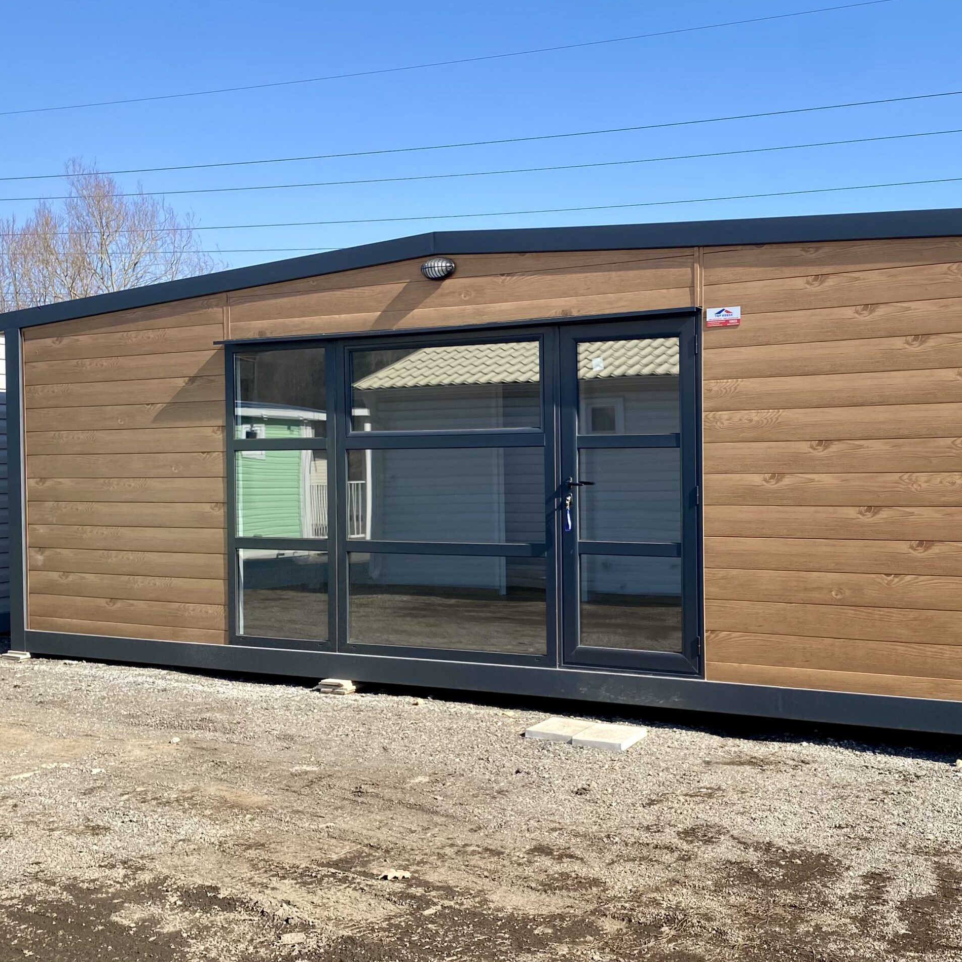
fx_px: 975
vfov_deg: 52.5
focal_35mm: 31
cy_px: 482
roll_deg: +0.2
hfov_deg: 51.9
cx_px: 607
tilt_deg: -2.0
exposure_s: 1/1754
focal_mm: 4.25
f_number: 1.8
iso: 32
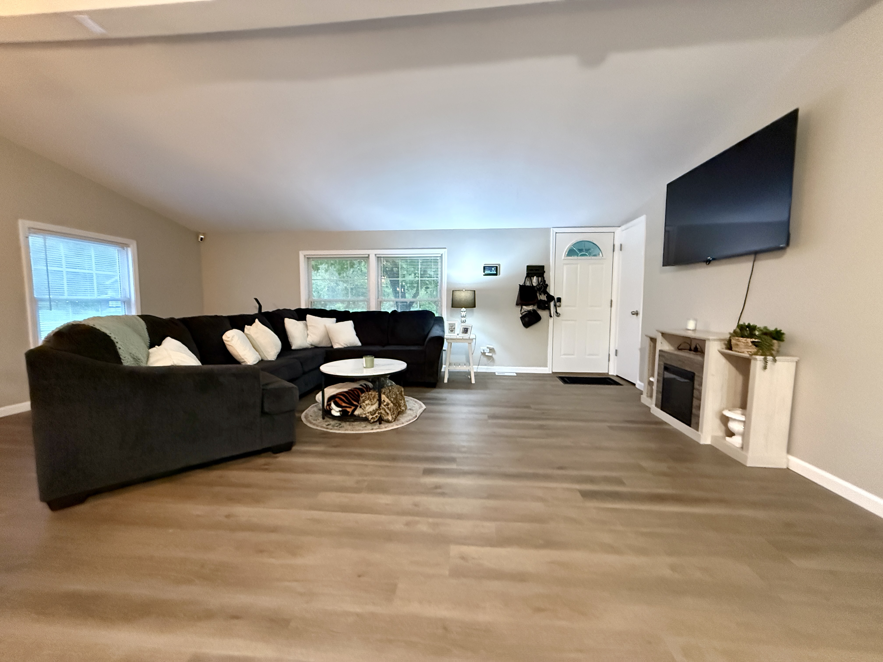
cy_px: 331
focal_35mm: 14
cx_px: 442
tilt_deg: -4.8
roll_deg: +0.5
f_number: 2.2
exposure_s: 1/60
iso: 1250
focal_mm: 2.22
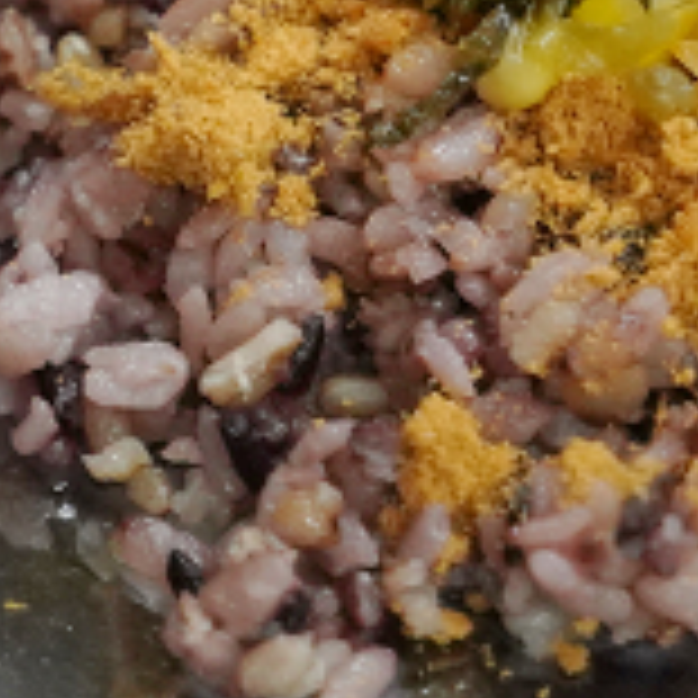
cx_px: 860
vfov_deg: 3.5
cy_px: -572
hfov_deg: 3.5
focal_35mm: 495
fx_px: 11292
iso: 3200
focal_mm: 75
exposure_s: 1/160
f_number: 2.8
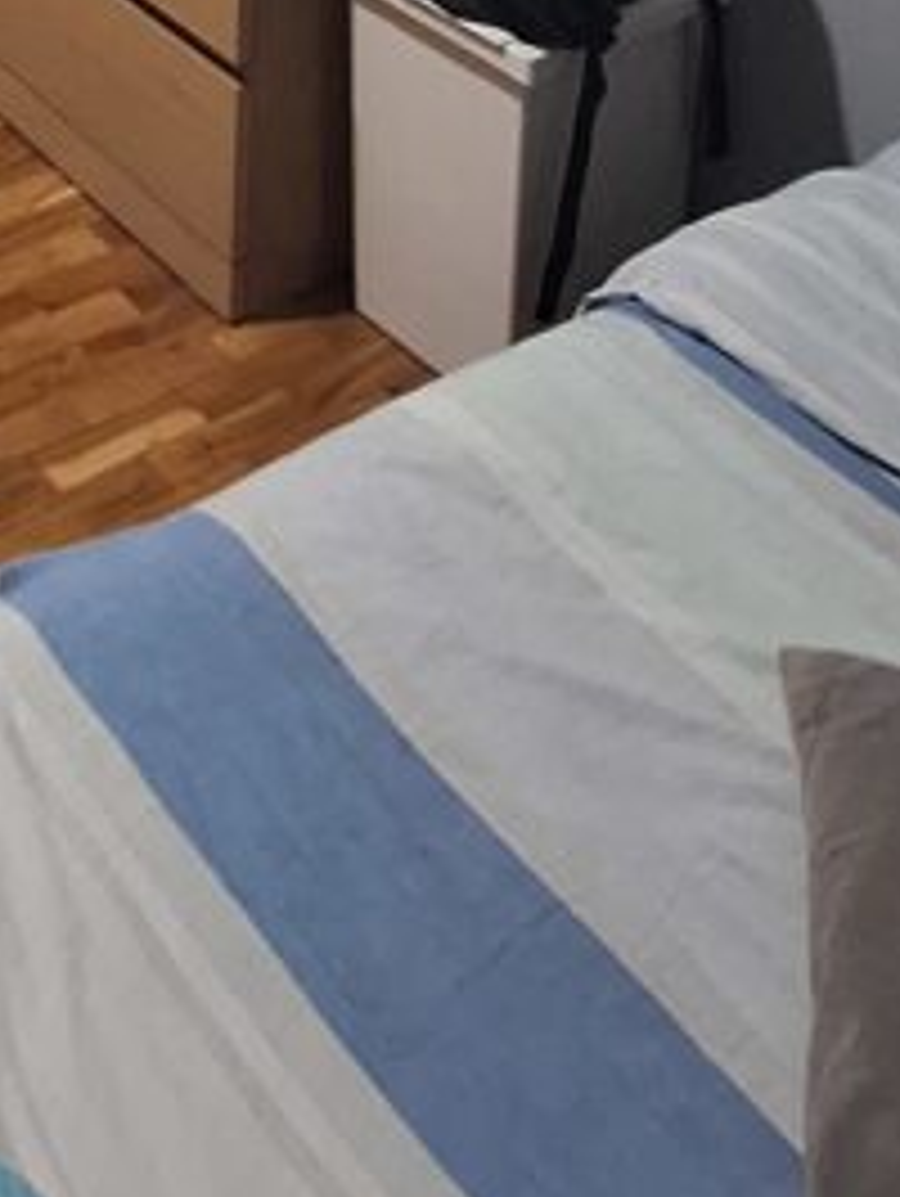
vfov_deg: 22.4
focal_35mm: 50
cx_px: -292
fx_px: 1731
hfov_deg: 25.0
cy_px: -950
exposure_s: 1/25
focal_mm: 1.74
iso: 200
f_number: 2.2
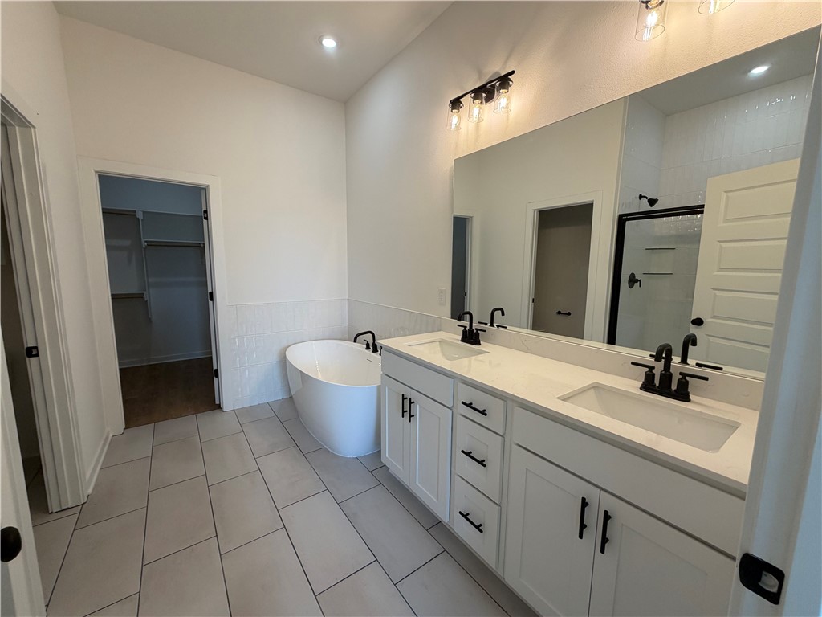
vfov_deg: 85.7
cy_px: 308
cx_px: 411
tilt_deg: -8.8
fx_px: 332
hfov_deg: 102.1
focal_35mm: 14
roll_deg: +0.3
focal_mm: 2.22
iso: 125
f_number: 2.2
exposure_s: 1/120
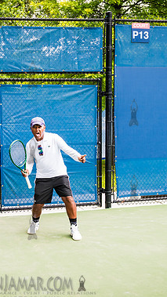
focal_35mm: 59
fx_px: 465
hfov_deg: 20.3
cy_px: 151
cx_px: 51
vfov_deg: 35.5
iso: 200
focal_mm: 29
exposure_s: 1/200
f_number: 4.5
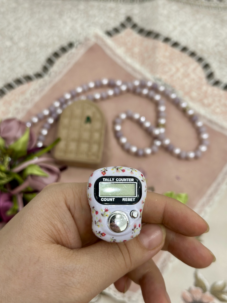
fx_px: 420
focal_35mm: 48
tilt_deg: -63.6
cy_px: 152
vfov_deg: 39.7
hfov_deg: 30.3
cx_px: 114
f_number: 1.78
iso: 125
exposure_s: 1/50
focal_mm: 6.86
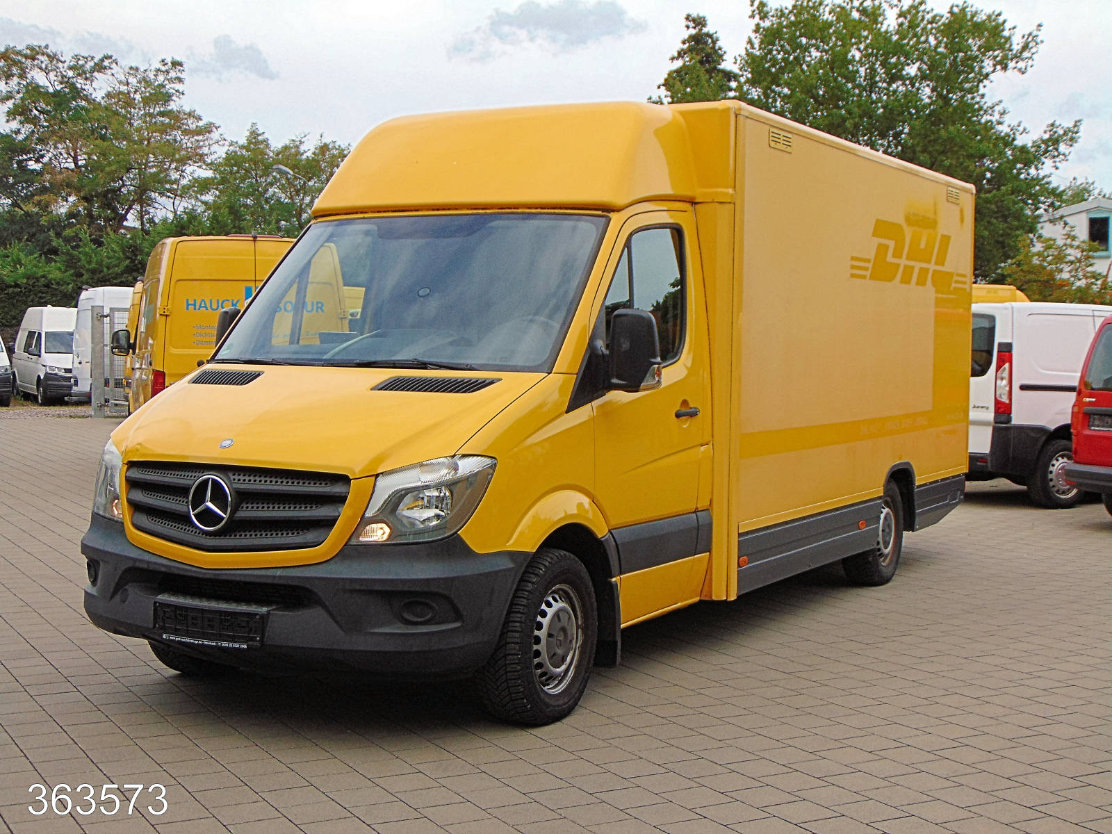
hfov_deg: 38.2
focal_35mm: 50
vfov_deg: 29.1
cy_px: 417
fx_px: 1606
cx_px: 556
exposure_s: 1/400
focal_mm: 9
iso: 80
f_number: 3.5
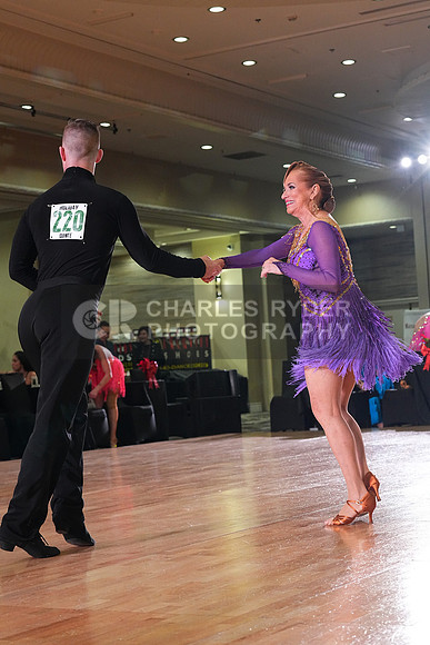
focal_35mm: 70
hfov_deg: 19.5
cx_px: 215
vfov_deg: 28.8
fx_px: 1253
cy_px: 322
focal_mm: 70
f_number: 5.6
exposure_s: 1/320
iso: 5000
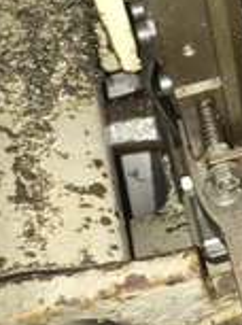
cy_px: 91
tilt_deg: -54.5
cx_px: 280
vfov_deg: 25.5
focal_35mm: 76
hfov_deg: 18.4
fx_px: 711
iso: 25
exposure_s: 1/20
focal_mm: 4.15
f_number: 2.2
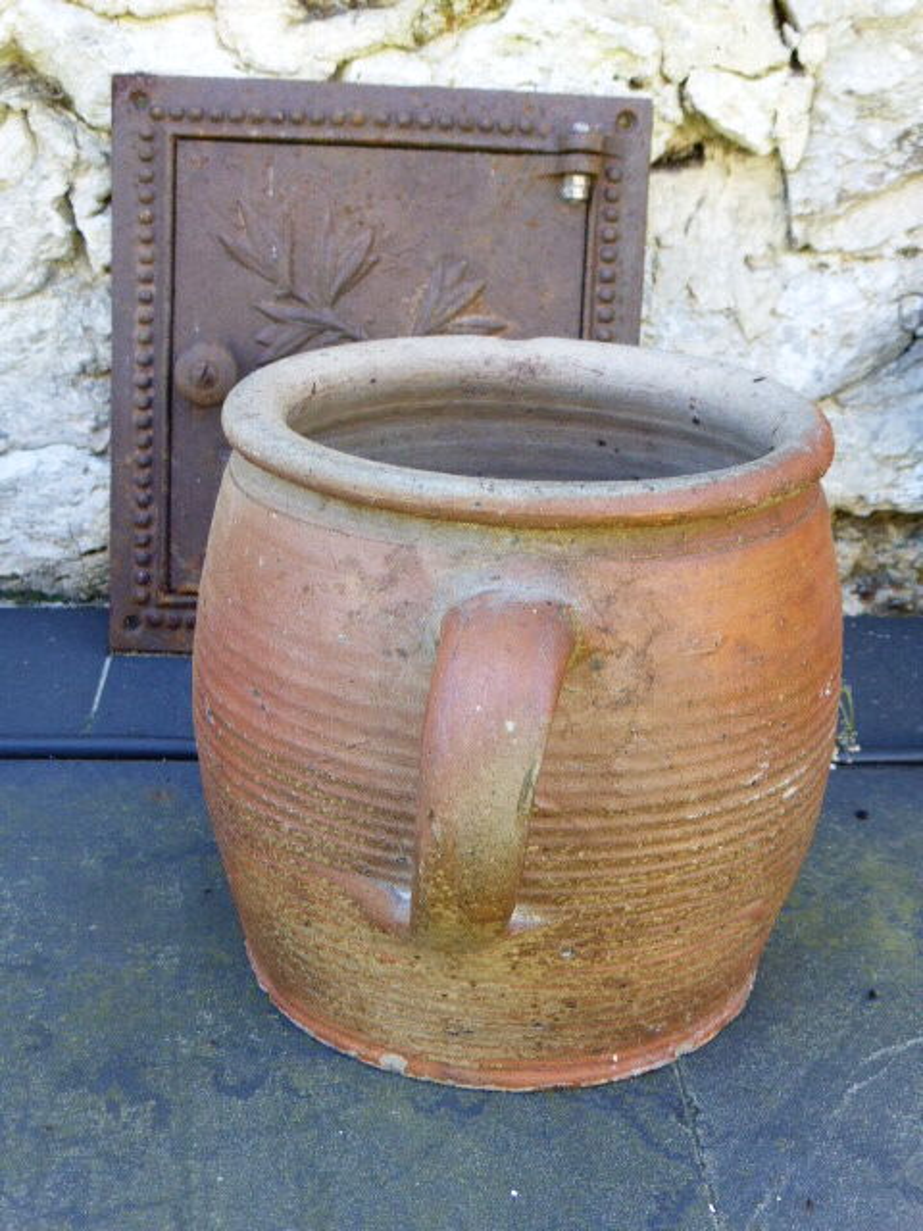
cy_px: 616
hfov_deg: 30.9
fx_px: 1671
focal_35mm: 47
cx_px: 462
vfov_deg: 40.4
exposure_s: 1/60
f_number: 4.2
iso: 160
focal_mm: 8.5
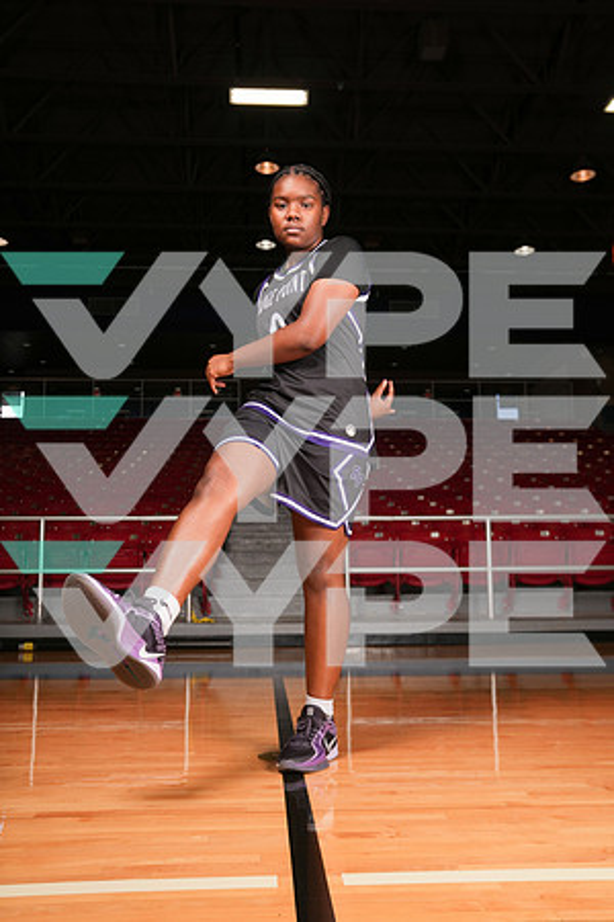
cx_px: 307
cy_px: 461
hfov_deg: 40.0
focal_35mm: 33
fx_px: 844
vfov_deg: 57.2
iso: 250
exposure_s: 1/200
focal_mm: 33
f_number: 6.3
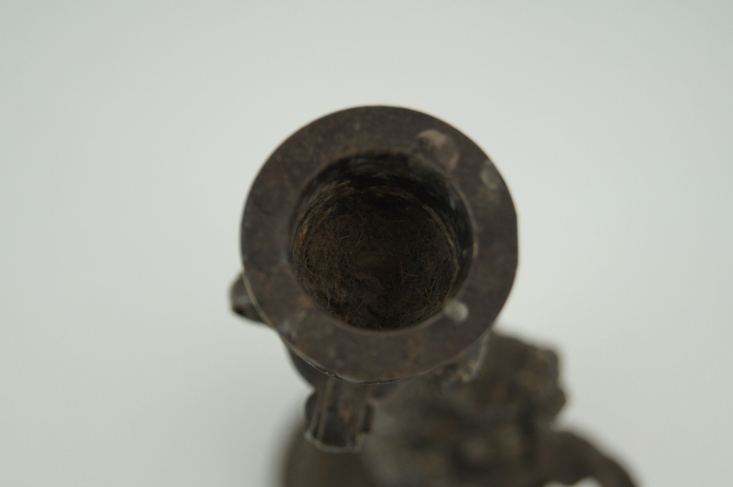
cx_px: 366
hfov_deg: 27.0
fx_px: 1525
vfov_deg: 18.1
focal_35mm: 75
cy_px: 244
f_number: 5.6
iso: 250
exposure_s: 1/160
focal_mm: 50
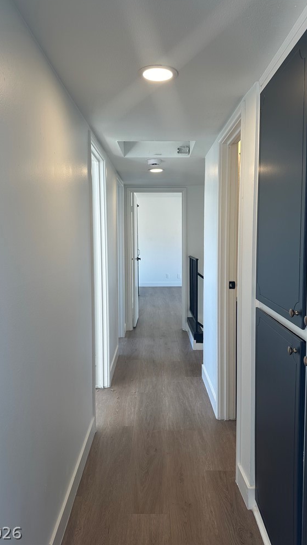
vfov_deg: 69.8
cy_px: 264
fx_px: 391
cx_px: 154
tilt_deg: -3.7
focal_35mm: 27
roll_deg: -0.3
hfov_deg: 42.9
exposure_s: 1/120
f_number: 1.78
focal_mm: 6.86
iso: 64
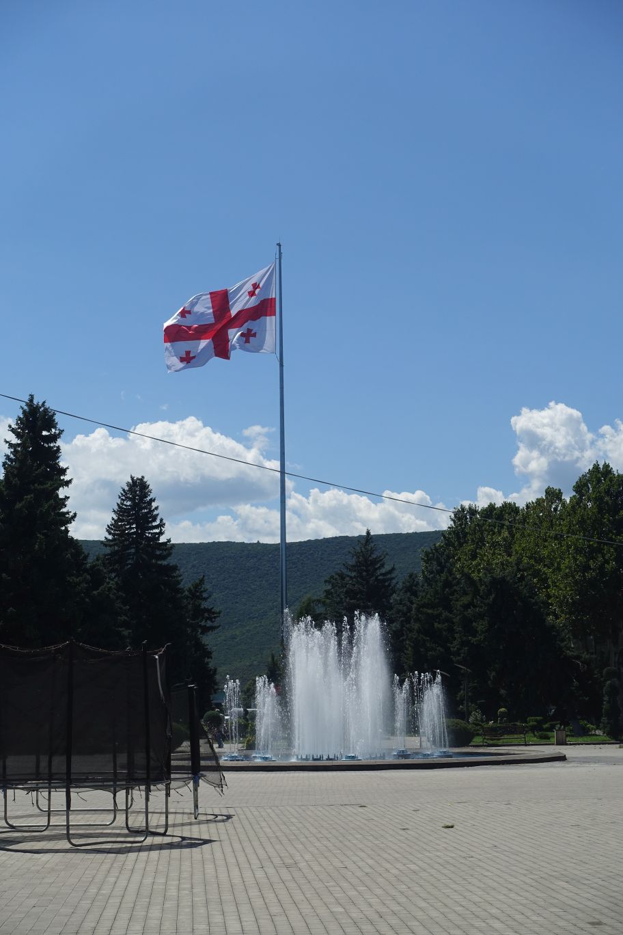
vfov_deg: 31.0
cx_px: 312
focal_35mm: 65
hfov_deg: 20.9
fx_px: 1687
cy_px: 468
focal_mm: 23.9
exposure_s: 1/125
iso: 125
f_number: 5.6
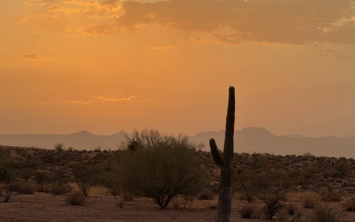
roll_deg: -1.7
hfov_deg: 14.2
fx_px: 1422
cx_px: 214
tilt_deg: -0.2
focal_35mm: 147
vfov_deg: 8.9
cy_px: 129
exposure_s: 1/121
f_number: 2.8
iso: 40
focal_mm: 16.89
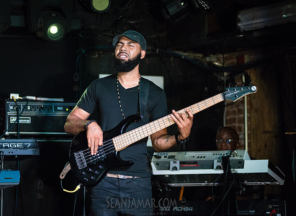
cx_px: 131
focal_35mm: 124
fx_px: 1050
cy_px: 96
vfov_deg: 11.7
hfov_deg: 16.0
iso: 4000
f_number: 2.8
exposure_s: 1/320
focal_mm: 105
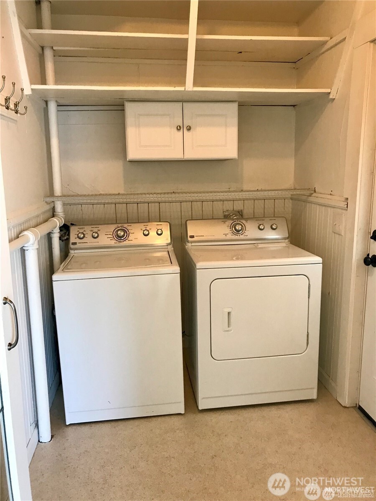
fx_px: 406
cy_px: 250
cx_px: 188
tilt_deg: -7.4
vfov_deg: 63.4
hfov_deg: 49.7
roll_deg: +0.9
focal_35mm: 28
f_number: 1.8
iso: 40
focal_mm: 3.99
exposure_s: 1/24
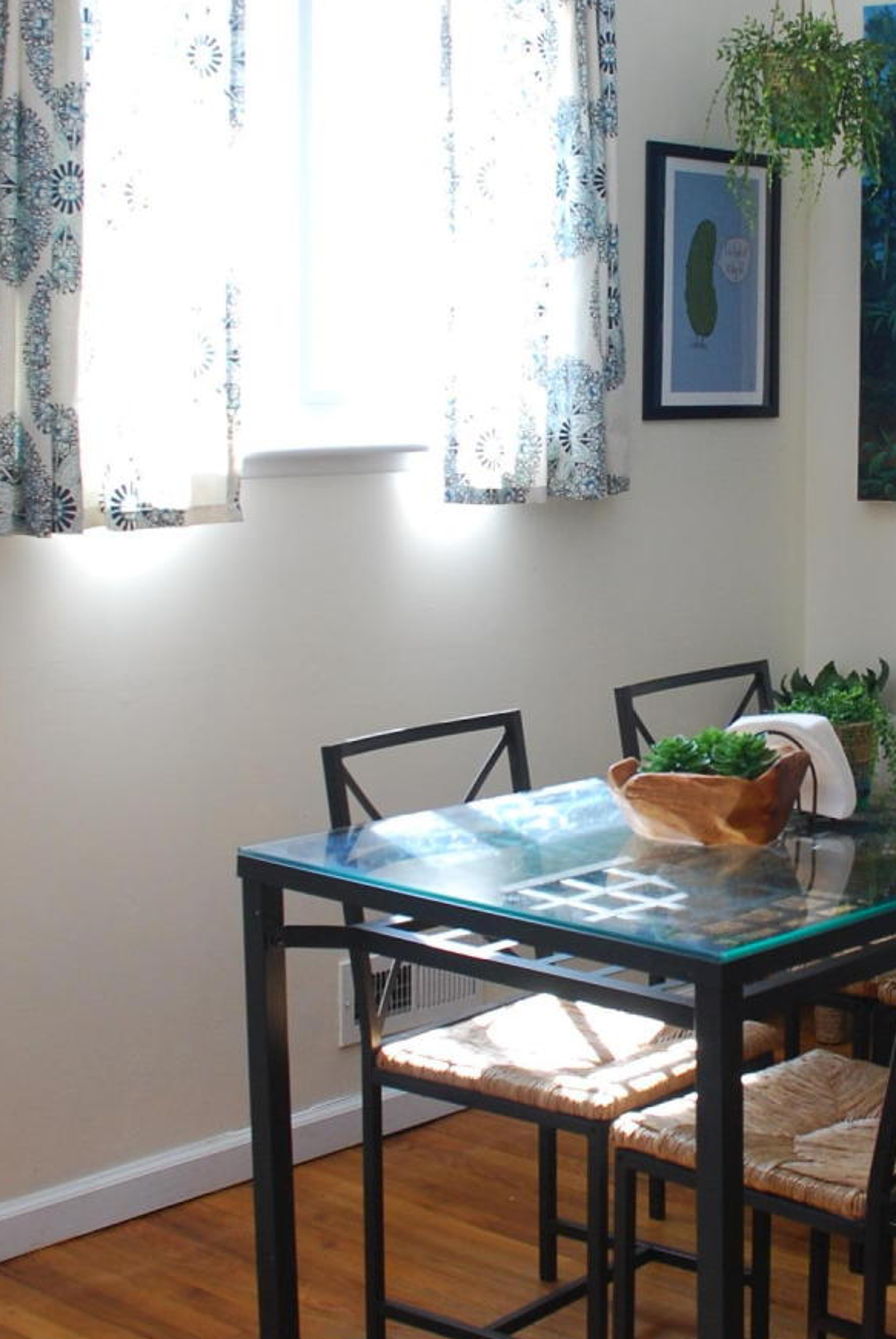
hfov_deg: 21.7
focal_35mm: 62
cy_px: 575
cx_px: 713
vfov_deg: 32.3
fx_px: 2308
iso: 250
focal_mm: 18
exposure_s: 1/60
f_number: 3.5
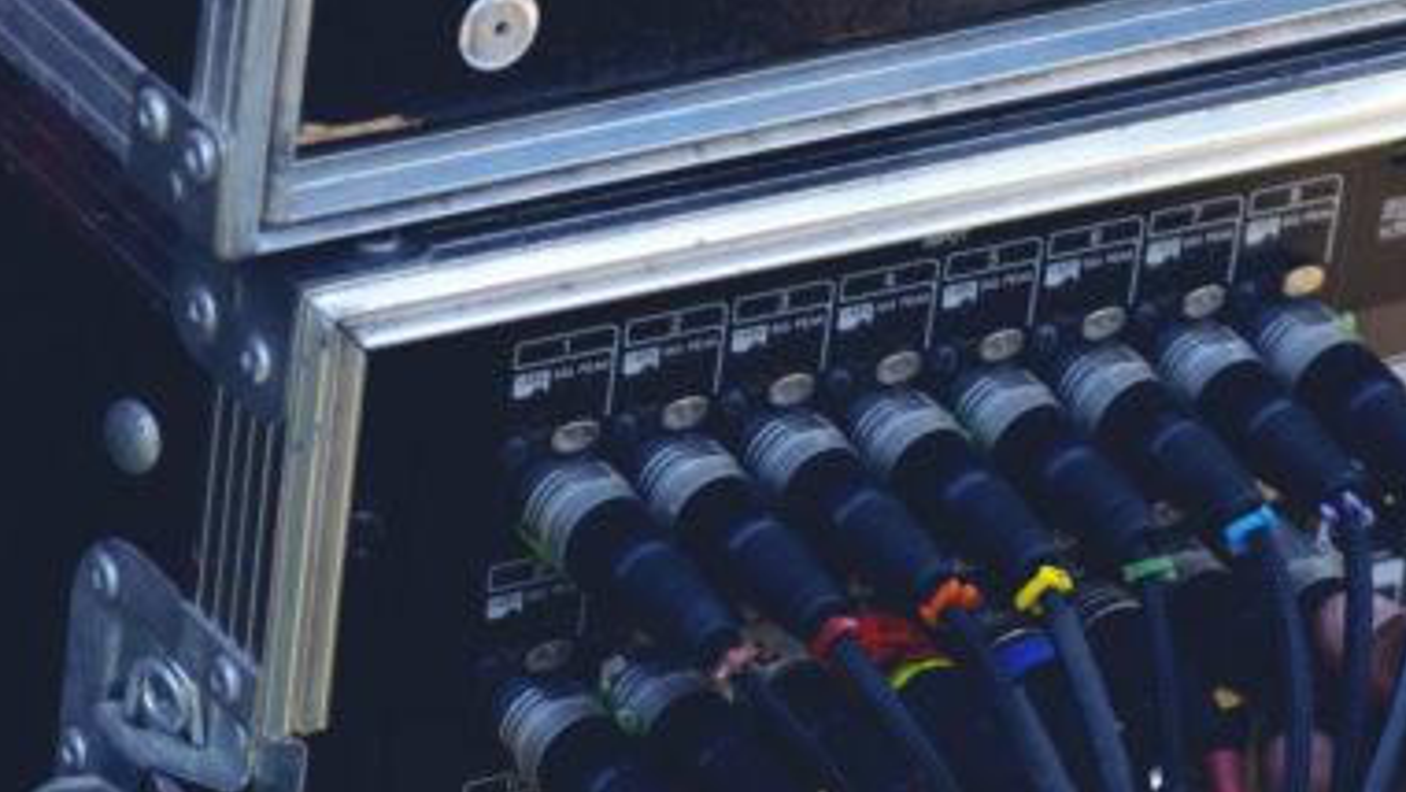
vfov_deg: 6.0
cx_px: 1143
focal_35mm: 201
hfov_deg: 10.7
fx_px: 7496
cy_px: 736
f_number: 4
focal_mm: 63
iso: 80
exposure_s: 1/60
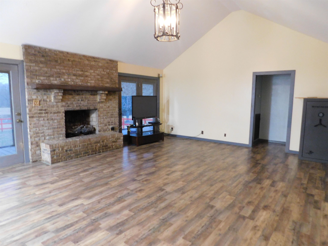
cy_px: 123
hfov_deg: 73.9
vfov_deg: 58.9
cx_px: 164
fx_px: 218
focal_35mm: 23
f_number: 3
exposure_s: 1/8
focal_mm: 4
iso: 450
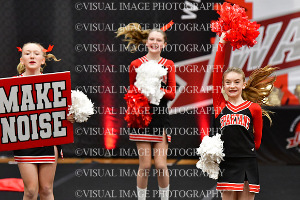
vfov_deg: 5.7
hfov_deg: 8.6
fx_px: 2000
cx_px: 150
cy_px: 100
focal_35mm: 240
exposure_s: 1/500
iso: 5000
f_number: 3.5
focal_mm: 160
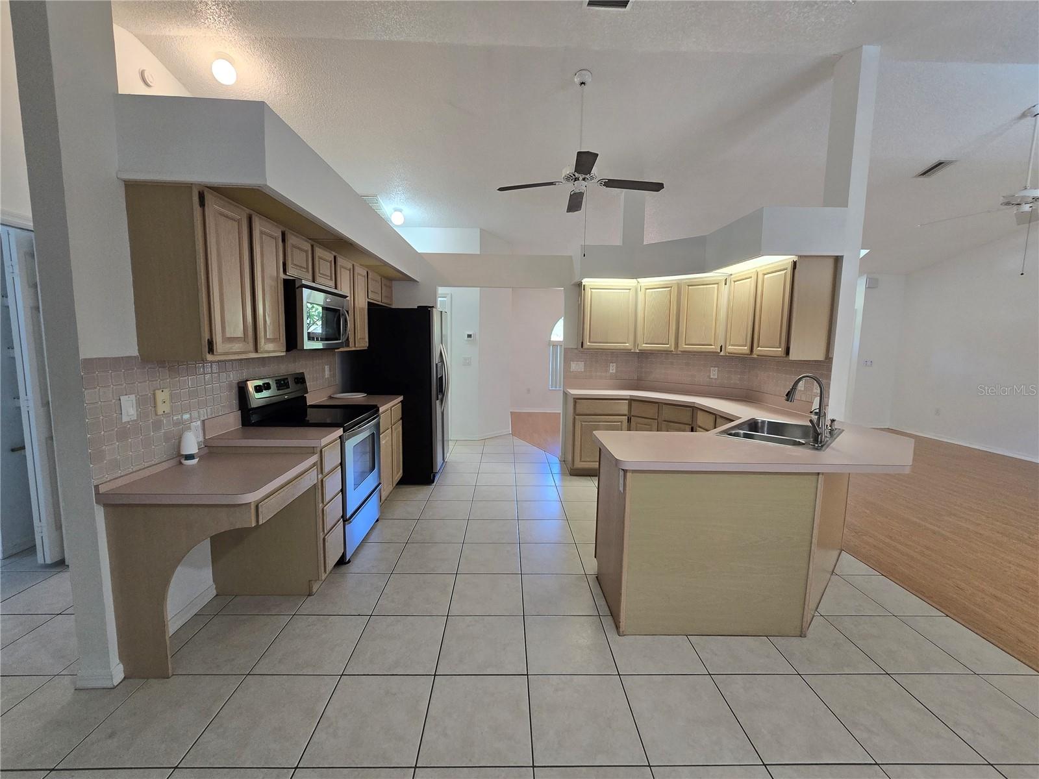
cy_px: 390
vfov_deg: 89.9
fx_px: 390
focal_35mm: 13
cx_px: 520
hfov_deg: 106.2
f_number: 2.2
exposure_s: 1/60
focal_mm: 2.2
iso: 250
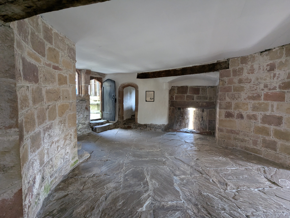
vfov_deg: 78.1
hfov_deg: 94.5
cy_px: 109
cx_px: 145
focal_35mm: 16
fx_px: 134
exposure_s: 1/33.3
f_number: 2.2
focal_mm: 2.35
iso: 227
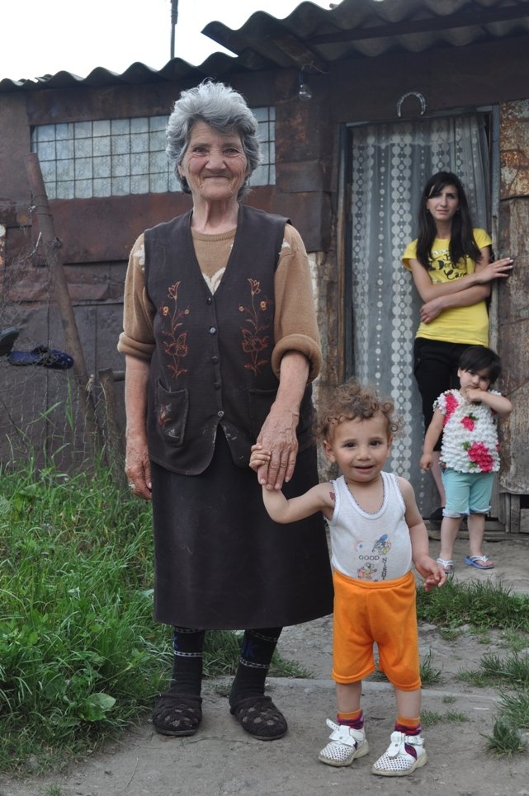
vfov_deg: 41.2
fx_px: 1061
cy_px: 398
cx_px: 264
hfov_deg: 28.0
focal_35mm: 48
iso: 200
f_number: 7.1
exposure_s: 1/200
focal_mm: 32
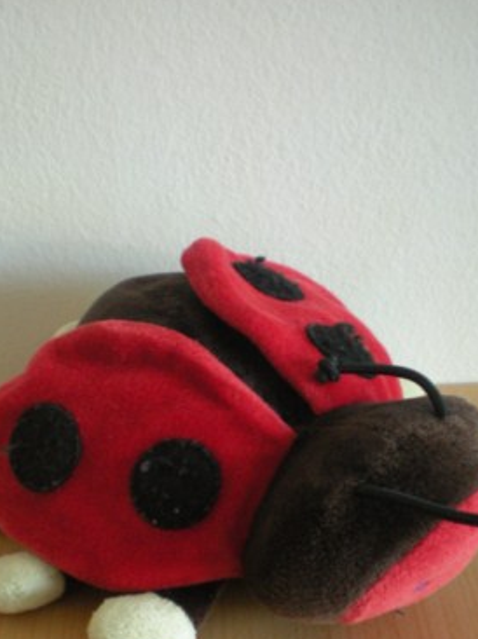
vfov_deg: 35.1
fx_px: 995
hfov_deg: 27.0
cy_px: 445
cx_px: 223
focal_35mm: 54
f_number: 3.1
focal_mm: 6.3
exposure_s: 1/8
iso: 201
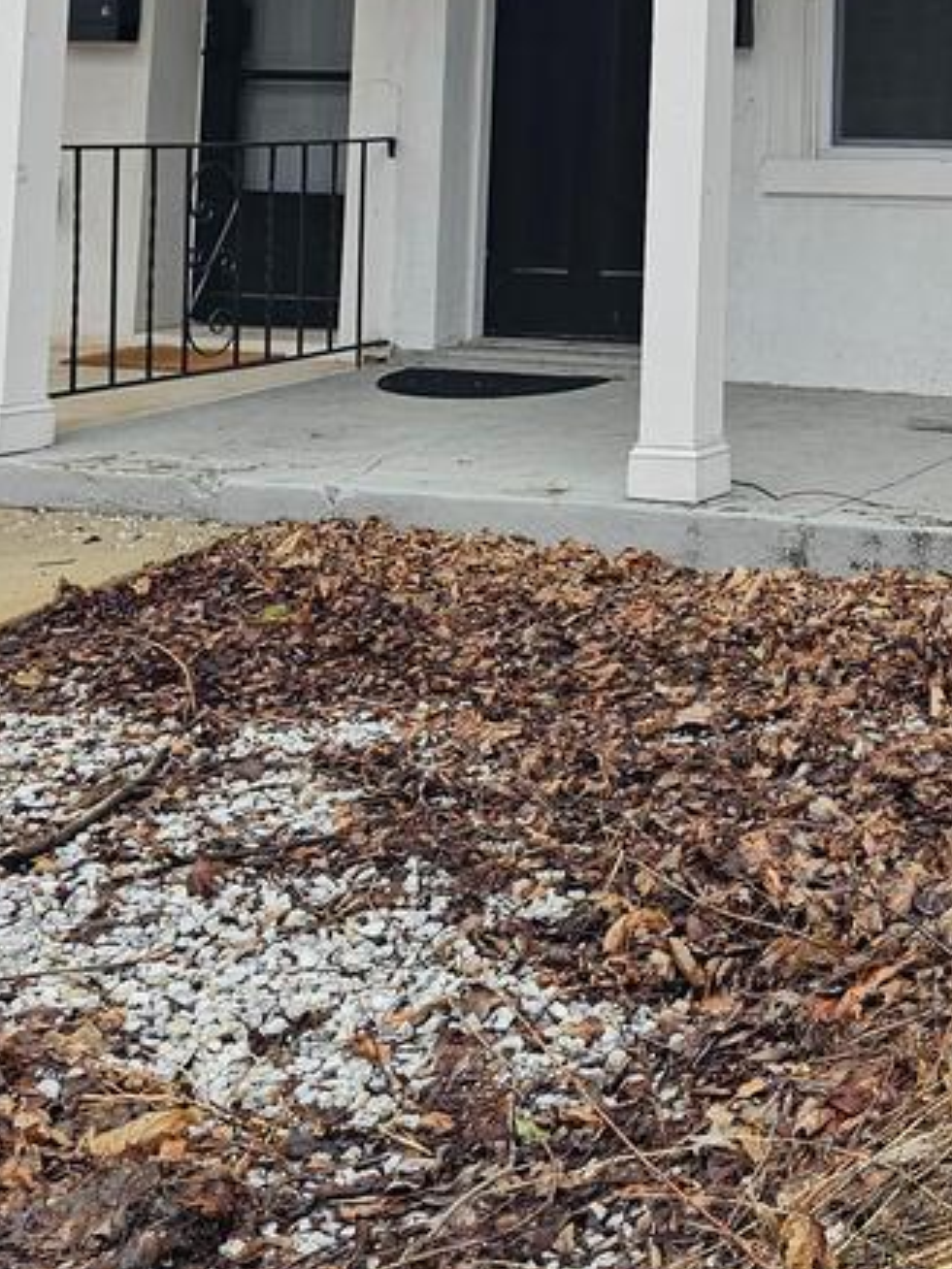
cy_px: 44
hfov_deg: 23.3
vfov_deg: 31.6
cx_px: 1165
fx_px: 2090
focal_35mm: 57
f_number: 1.7
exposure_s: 1/120
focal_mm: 6.3
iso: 20
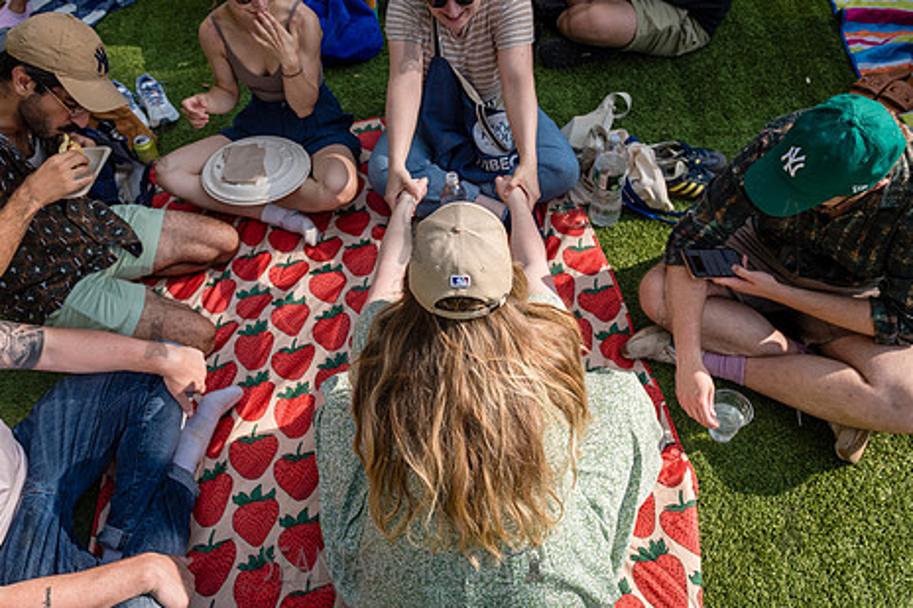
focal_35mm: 30
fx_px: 761
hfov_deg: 61.8
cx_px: 409
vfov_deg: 43.2
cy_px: 229
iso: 320
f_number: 3.5
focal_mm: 24
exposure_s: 1/3200
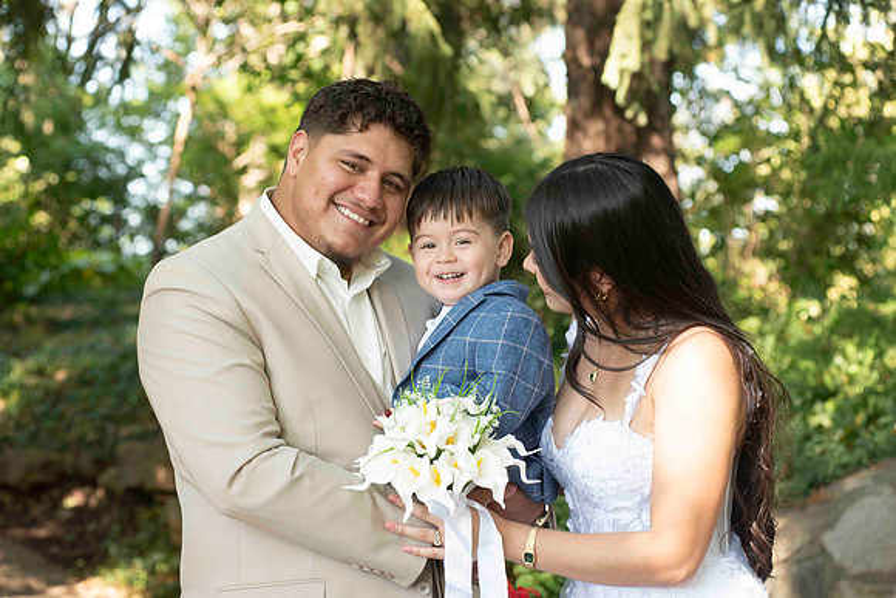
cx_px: 441
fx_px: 2049
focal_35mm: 82
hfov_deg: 24.7
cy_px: 291
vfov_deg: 16.6
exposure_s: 1/250
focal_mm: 80
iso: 800
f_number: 5.6
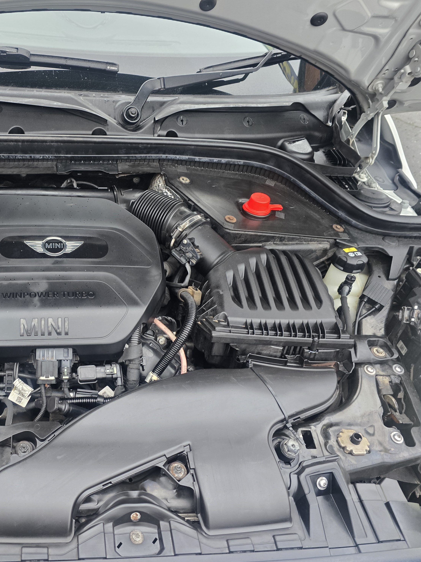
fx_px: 503
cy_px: 281
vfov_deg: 58.4
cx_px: 77
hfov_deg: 43.1
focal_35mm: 31
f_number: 1.7
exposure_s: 1/50.3
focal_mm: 6.3
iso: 125
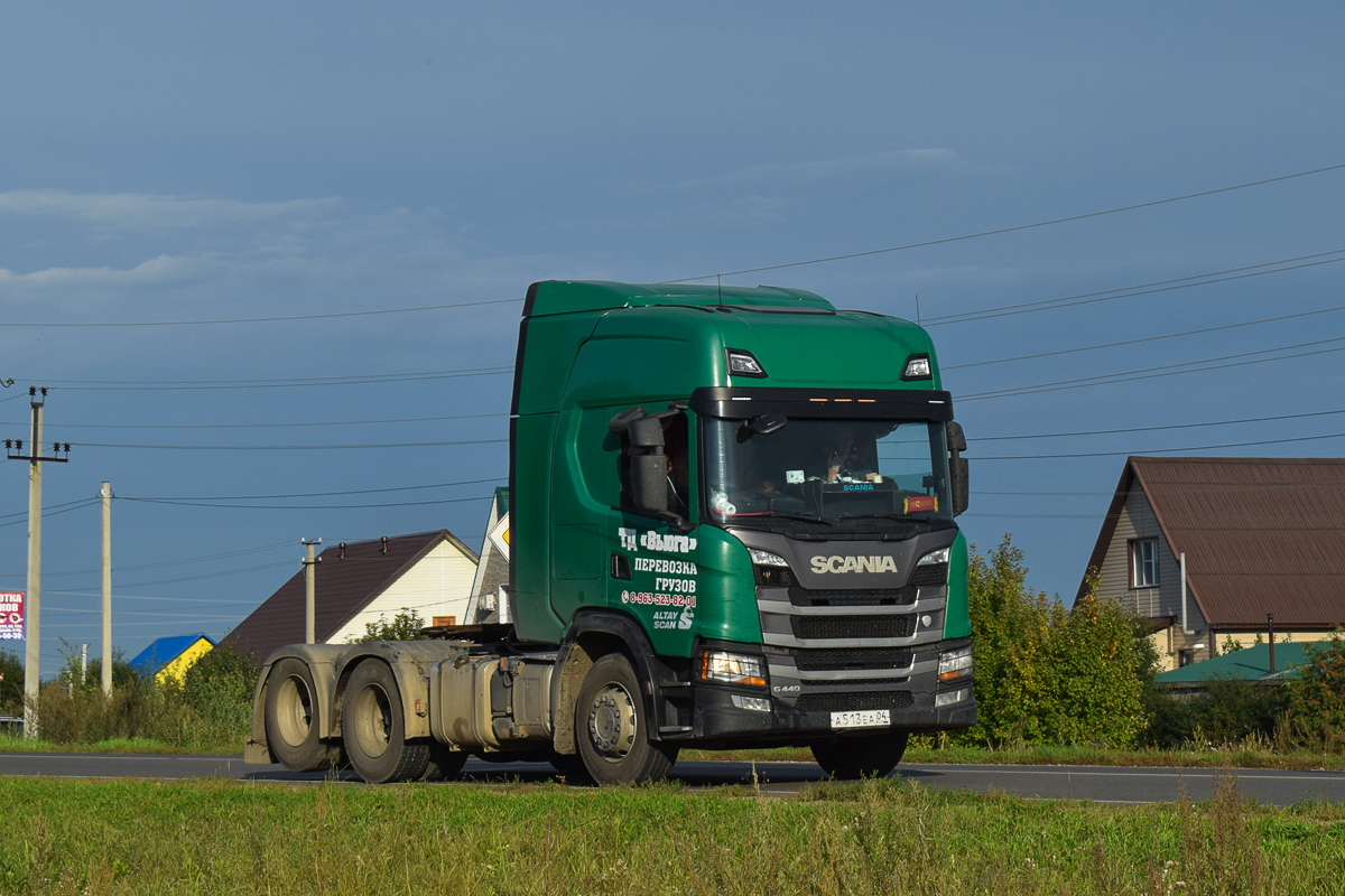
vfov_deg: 16.6
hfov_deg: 24.6
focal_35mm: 82
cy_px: 448
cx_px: 672
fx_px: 3082
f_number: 7.1
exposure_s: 1/1250
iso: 200
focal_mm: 55
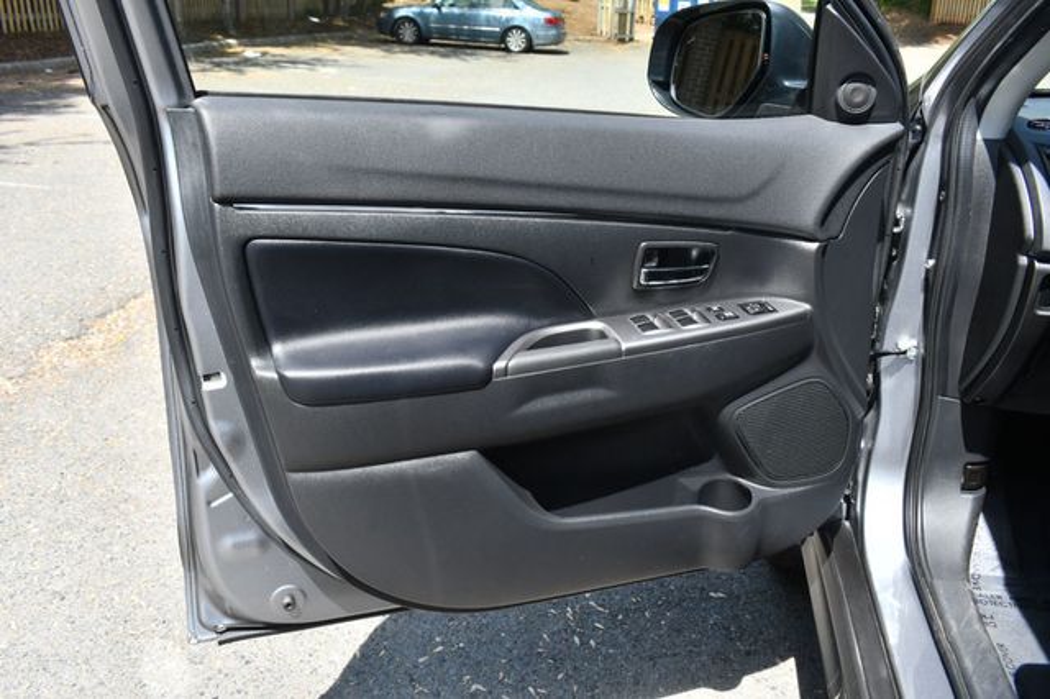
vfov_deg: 43.6
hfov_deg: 62.0
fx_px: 875
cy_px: 350
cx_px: 525
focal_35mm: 30
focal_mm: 20
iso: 200
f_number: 7.1
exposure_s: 1/250
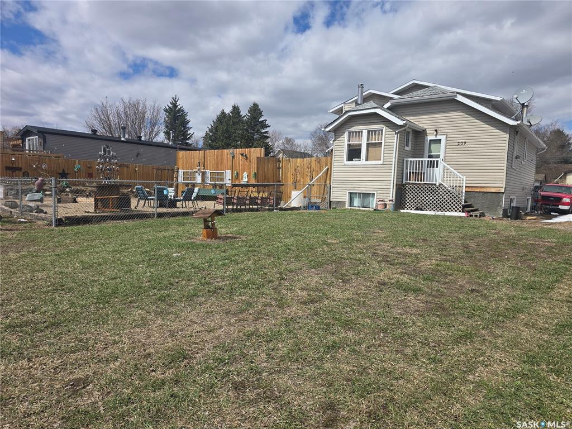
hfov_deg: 73.9
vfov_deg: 58.9
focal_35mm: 23
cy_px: 214
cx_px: 286
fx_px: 380
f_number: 1.7
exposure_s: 1/1480
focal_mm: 6.3
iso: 12
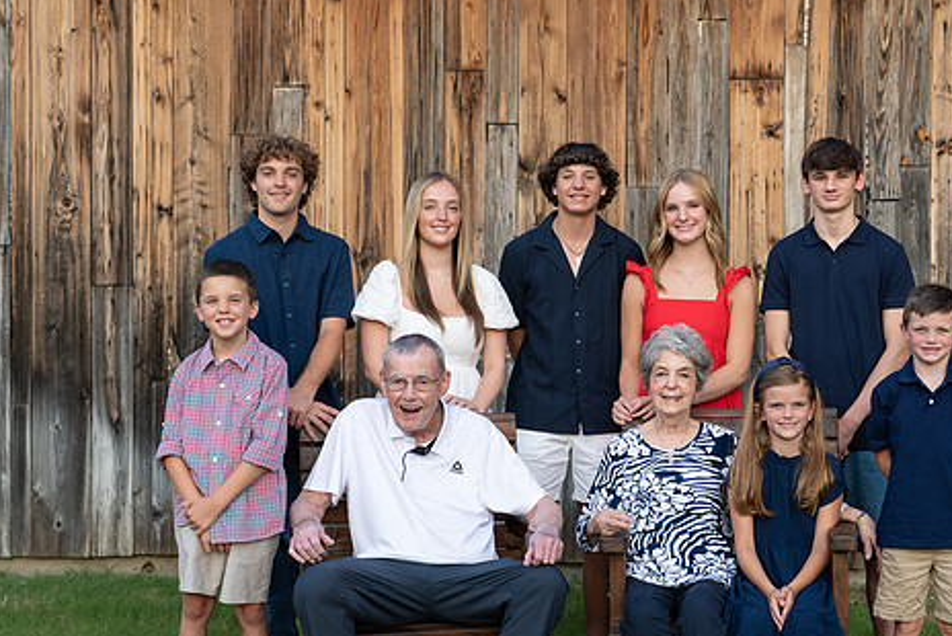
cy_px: 384
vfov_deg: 20.0
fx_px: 1799
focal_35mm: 68
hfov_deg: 29.6
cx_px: 564
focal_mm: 50
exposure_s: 1/500
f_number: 2.8
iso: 200
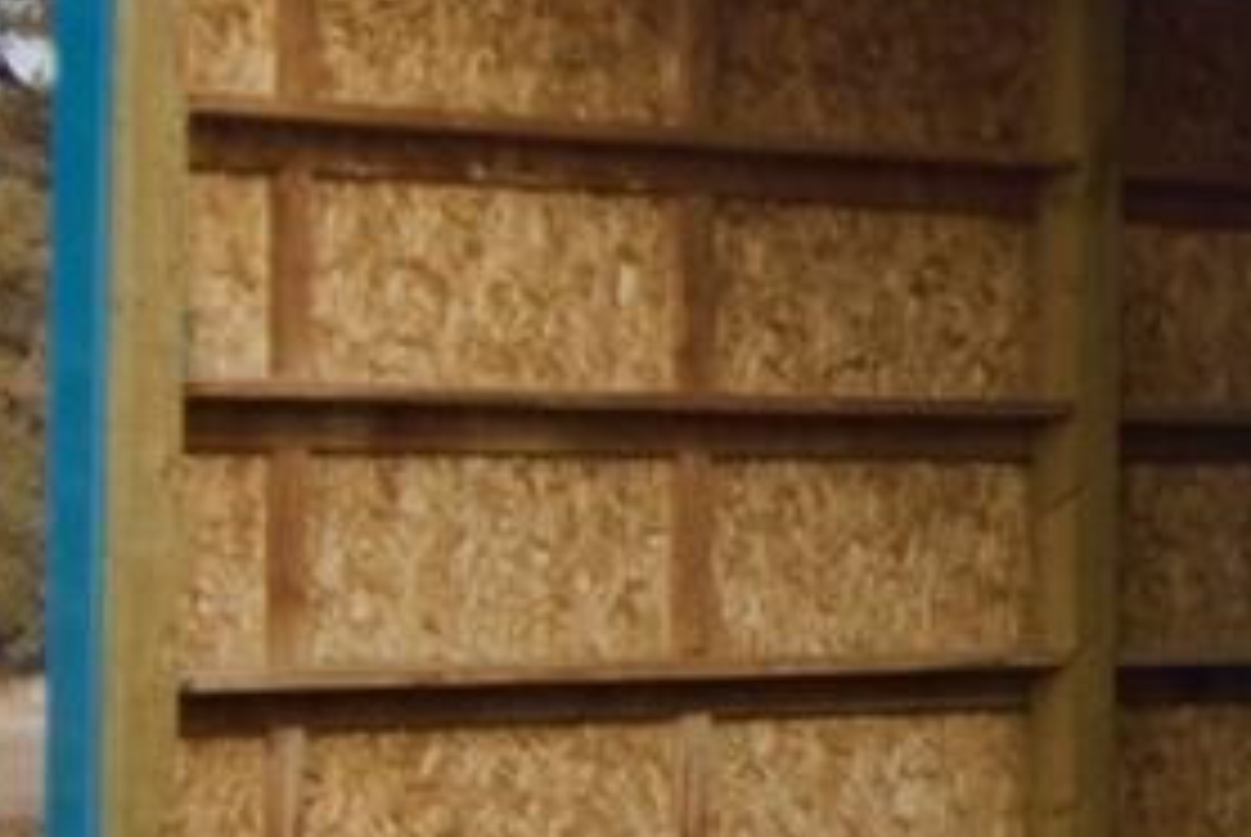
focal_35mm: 194
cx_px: 2628
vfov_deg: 7.1
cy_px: 187
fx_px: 6748
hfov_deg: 9.7
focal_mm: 24
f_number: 6.3
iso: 100
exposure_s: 1/160
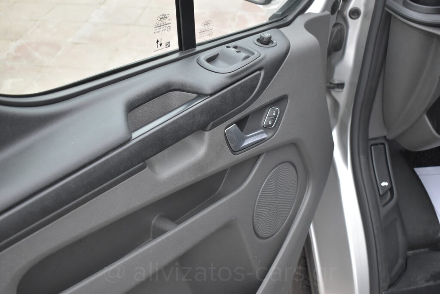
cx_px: 220
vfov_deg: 33.1
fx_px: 495
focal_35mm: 40
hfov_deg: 47.9
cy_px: 147
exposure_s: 1/1000
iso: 1600
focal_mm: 27
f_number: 4
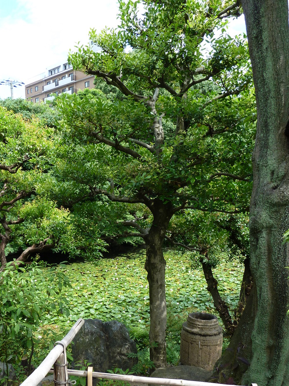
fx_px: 356
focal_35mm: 32
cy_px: 240
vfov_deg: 56.2
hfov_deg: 43.8
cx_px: 110
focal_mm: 4.1
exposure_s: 1/160
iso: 80
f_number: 4
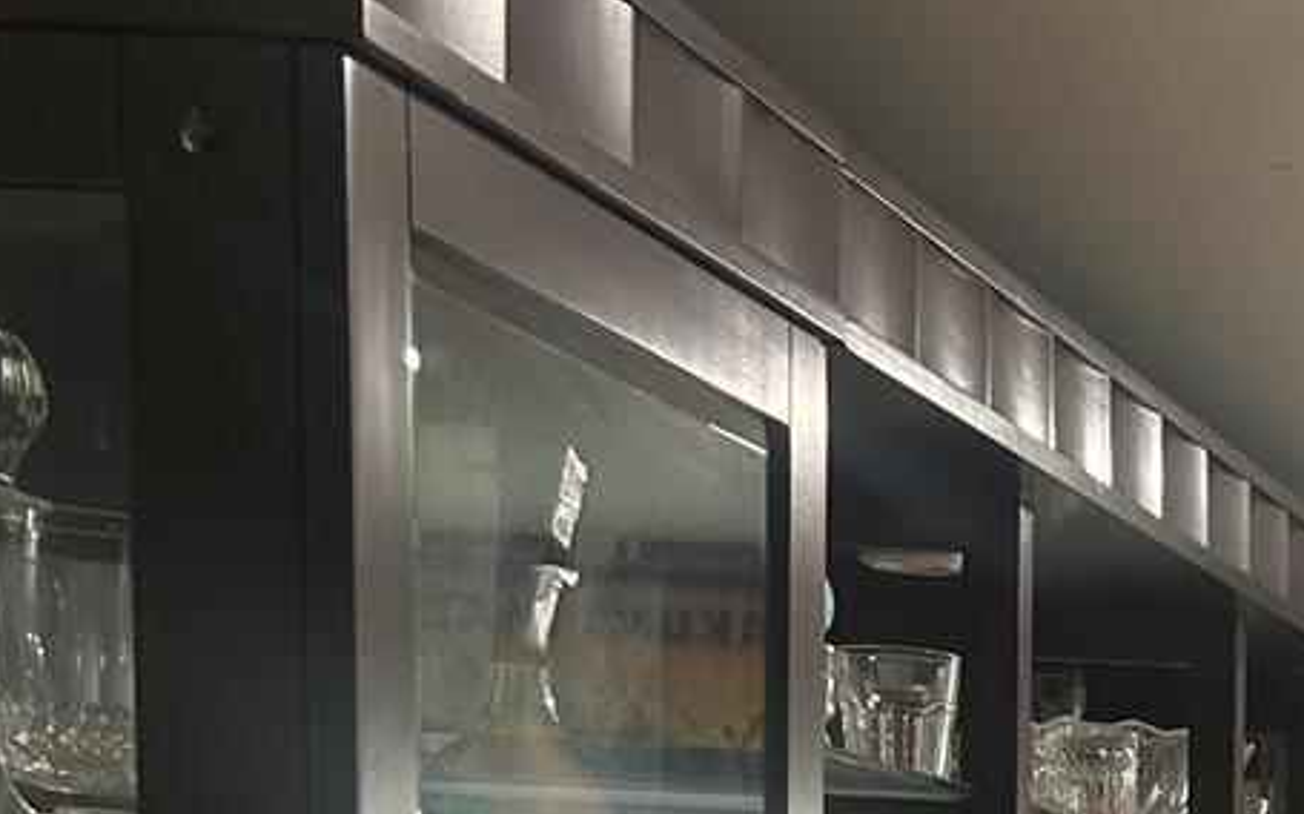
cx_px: 1866
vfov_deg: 12.0
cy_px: 1619
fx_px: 3446
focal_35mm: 97
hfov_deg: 19.2
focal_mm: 5.7
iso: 64
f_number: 1.5
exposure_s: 1/60
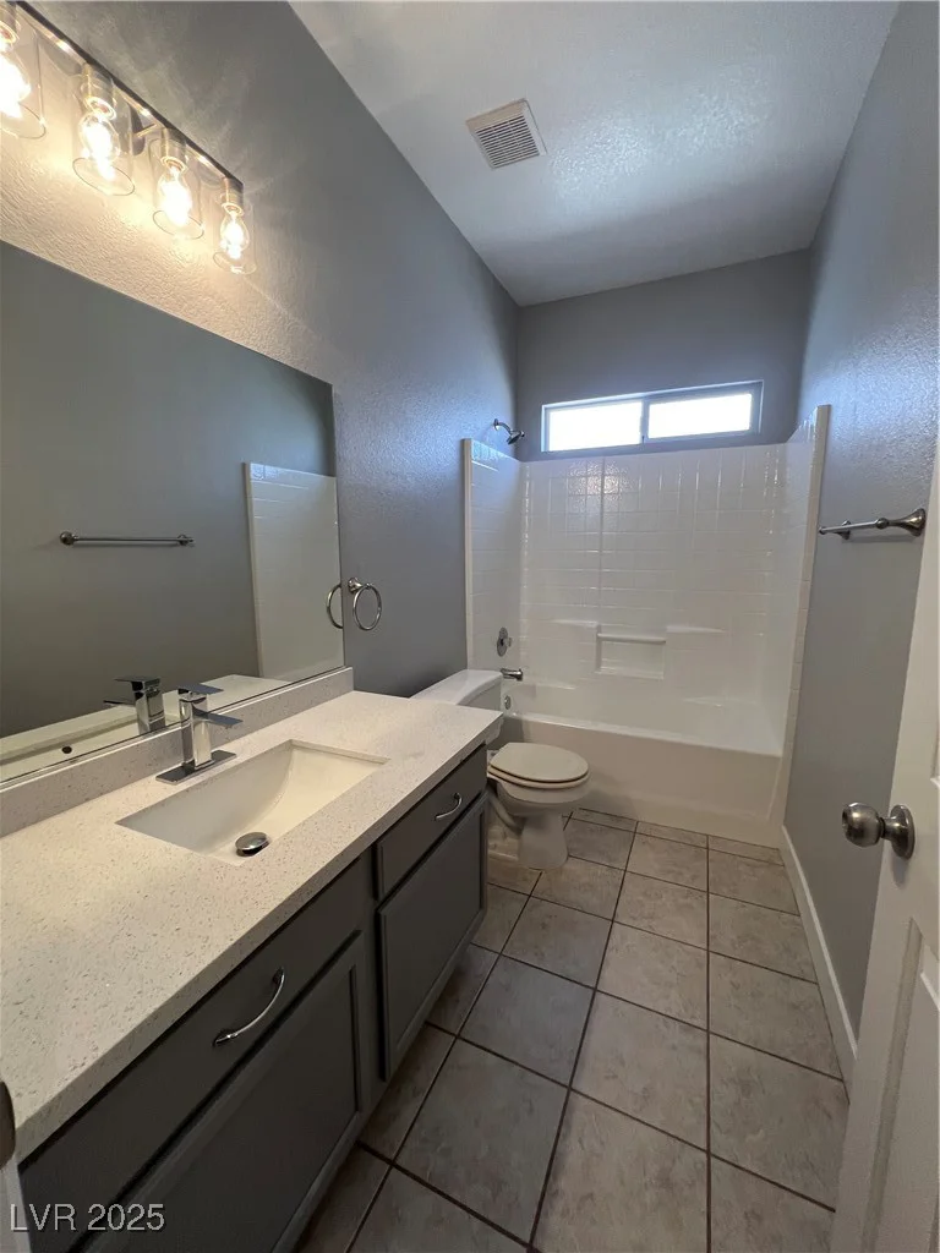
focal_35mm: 13
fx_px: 471
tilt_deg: -7.7
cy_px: 626
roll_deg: -0.1
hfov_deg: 89.9
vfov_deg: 106.2
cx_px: 470
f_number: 1.8
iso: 200
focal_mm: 1.57
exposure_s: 1/120
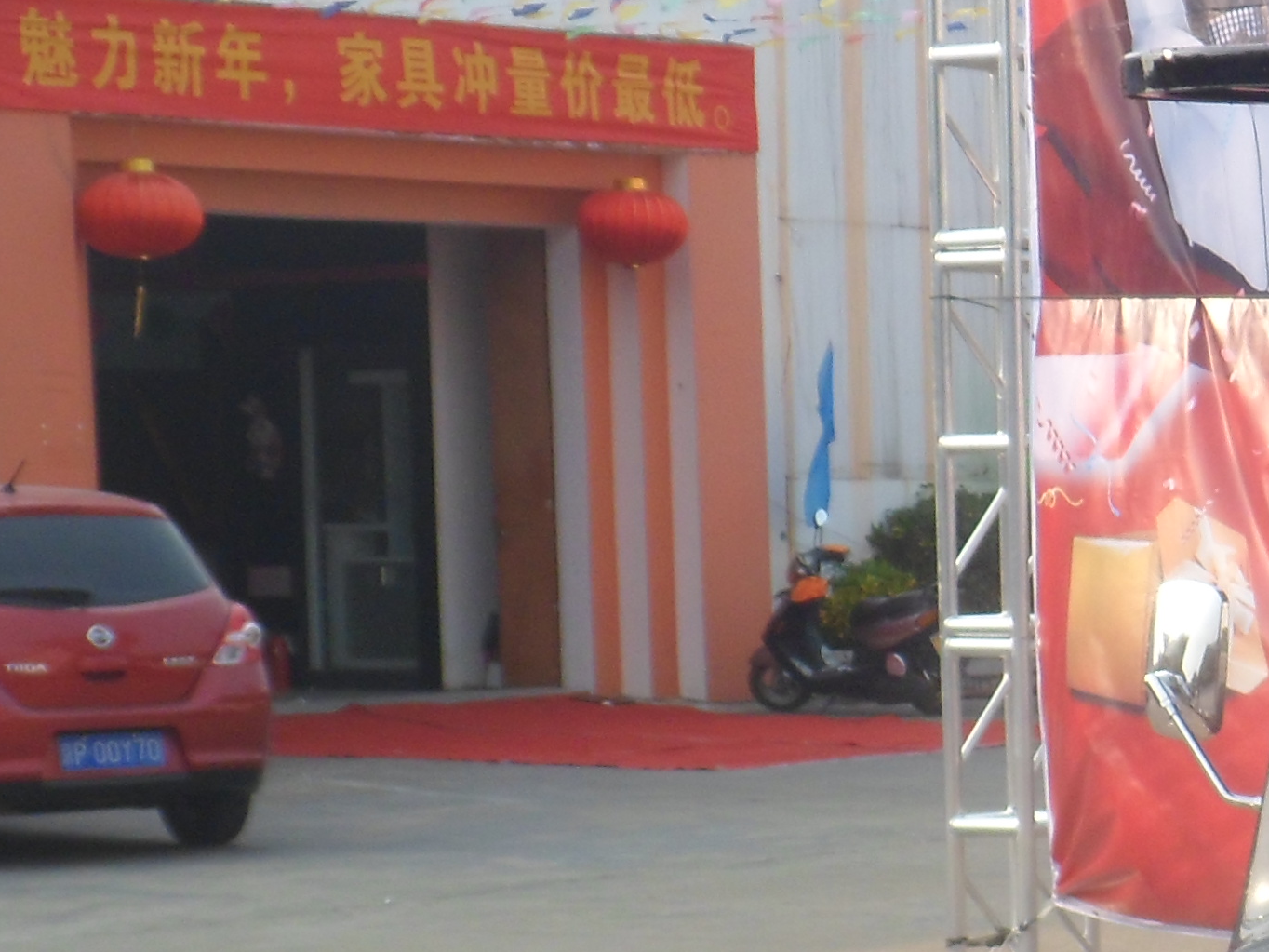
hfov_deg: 14.2
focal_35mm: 133
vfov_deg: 11.0
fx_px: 4876
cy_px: 975
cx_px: 1659
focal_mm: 6.5
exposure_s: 1/180
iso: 80
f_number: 4
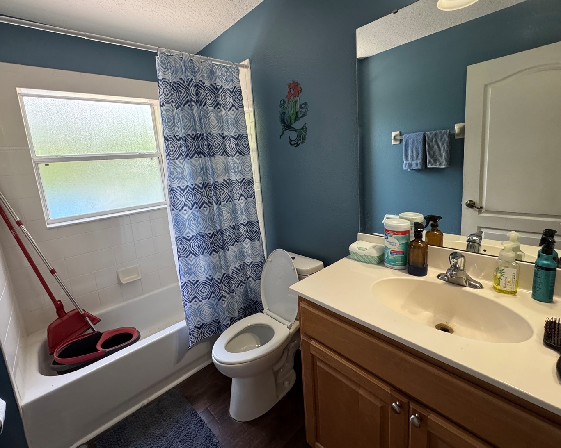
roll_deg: +3.4
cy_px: 203
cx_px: 275
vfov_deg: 80.2
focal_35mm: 16
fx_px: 266
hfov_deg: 93.1
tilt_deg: -10.0
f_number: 2.2
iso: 320
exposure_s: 1/101
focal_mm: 2.22
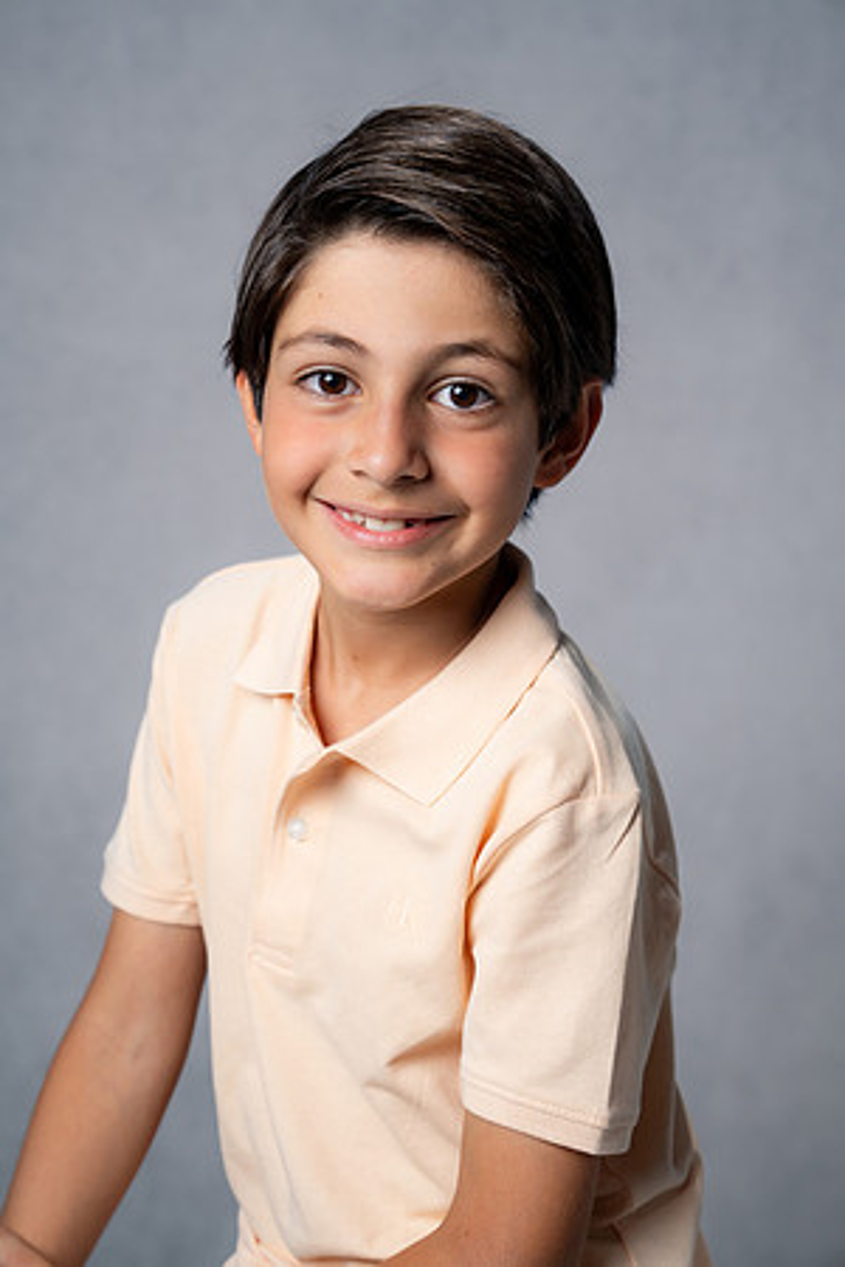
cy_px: 634
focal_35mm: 70
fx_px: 2464
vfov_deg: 28.8
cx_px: 422
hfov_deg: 19.5
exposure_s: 1/200
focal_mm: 70
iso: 400
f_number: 5.6
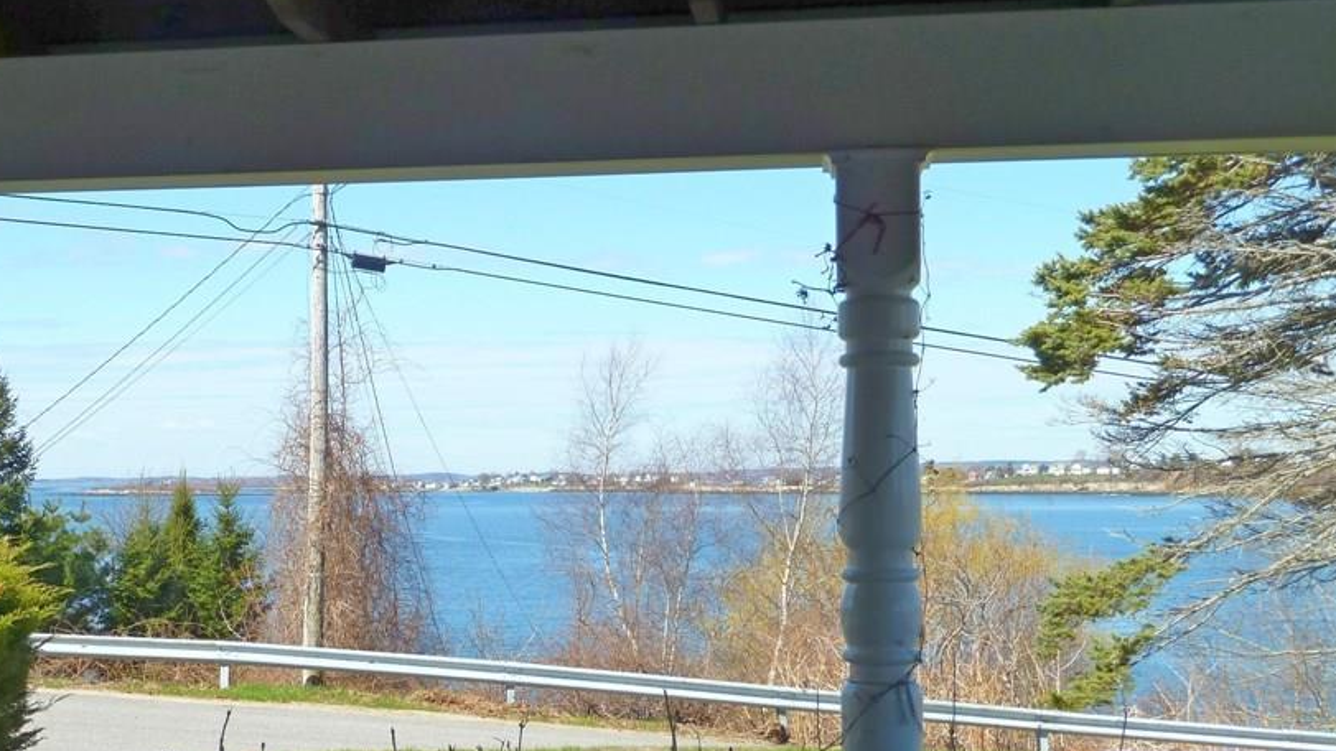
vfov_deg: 21.7
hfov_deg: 37.6
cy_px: 506
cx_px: 504
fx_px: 1948
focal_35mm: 55
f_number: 4
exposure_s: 1/400
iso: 80
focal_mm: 6.5
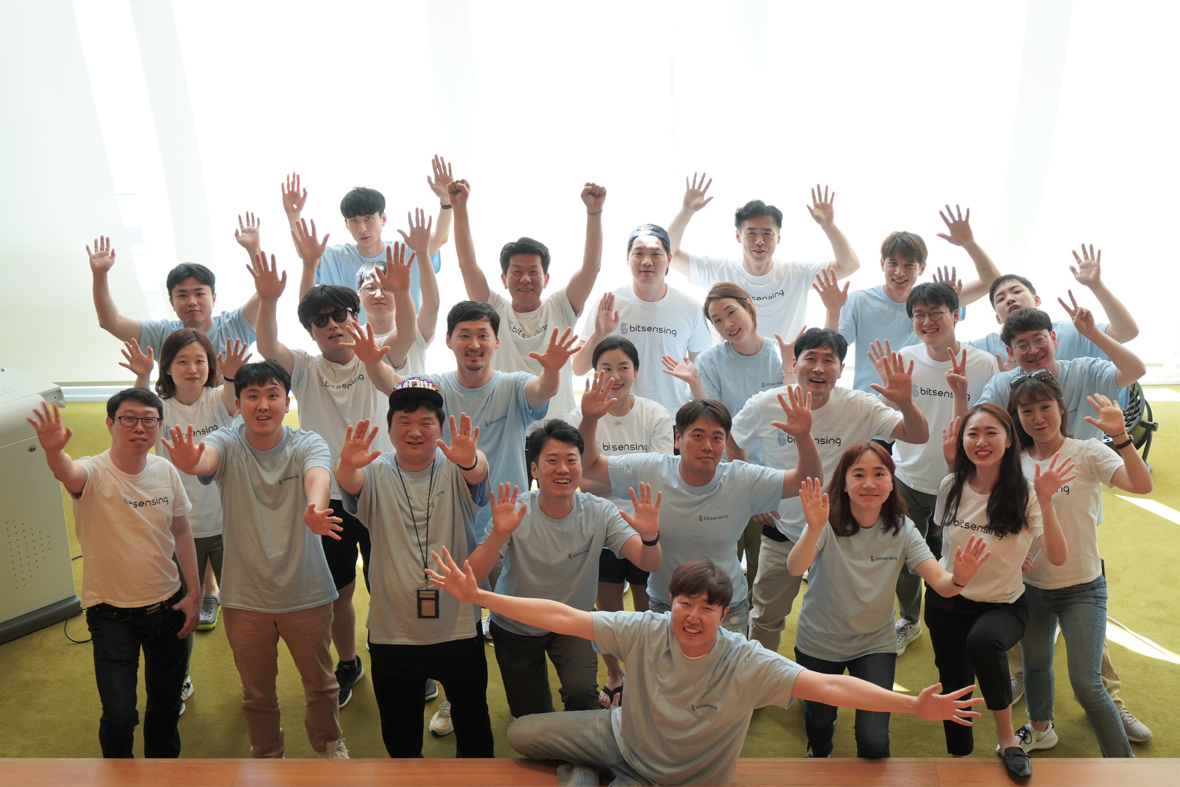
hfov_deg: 45.4
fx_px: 1409
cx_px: 590
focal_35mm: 43
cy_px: 394
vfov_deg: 31.2
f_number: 4
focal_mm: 43
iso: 500
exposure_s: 1/160
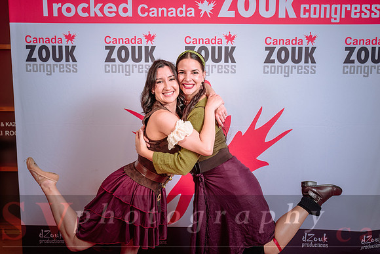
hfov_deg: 62.8
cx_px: 181
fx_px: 311
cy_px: 127
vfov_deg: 44.3
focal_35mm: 29
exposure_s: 1/125
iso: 250
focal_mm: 28
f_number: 4
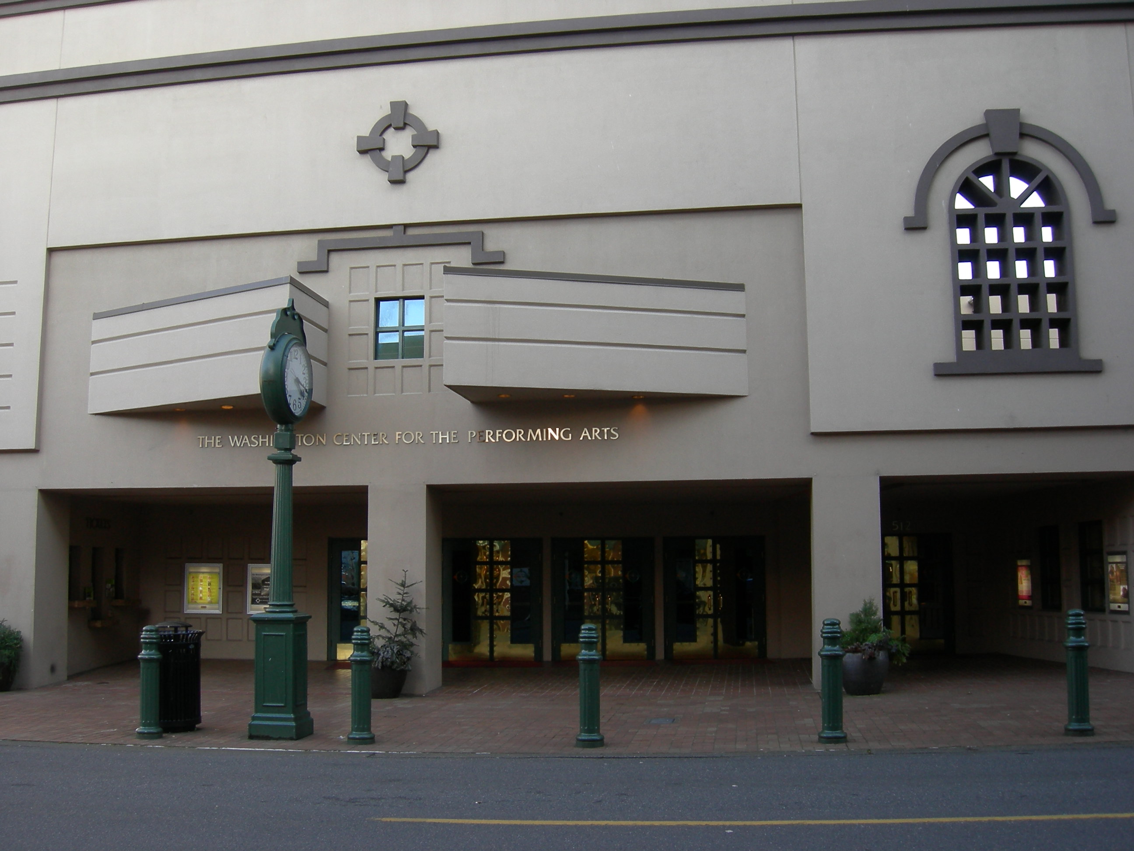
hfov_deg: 51.4
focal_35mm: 36
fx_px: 1179
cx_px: 567
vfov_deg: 39.7
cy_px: 426
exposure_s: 1/80.8
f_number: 3.8
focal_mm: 7.5
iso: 64
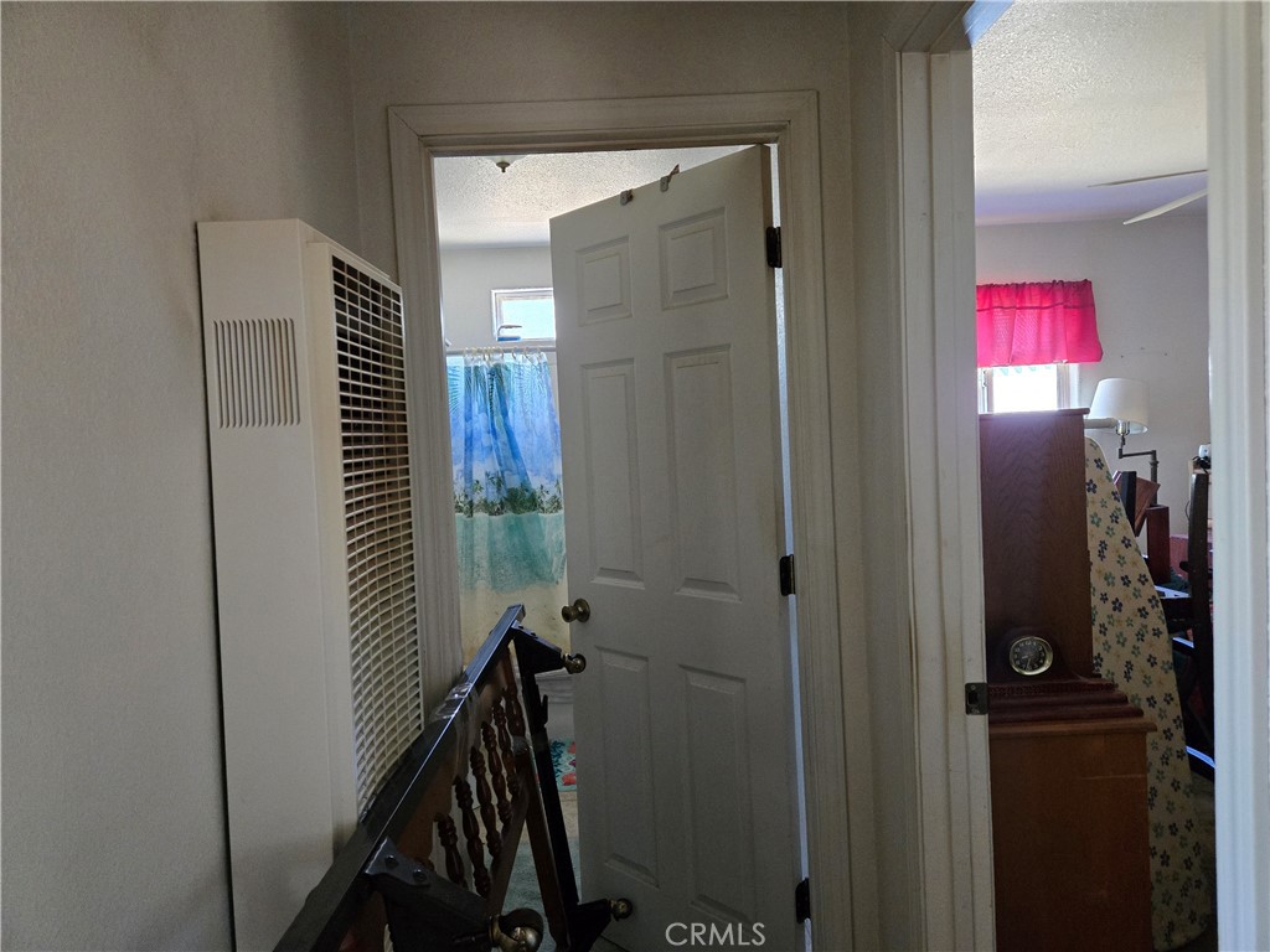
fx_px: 844
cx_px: 635
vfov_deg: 58.9
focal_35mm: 23
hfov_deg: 73.9
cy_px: 476
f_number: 1.8
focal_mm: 5.4
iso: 800
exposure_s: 1/60
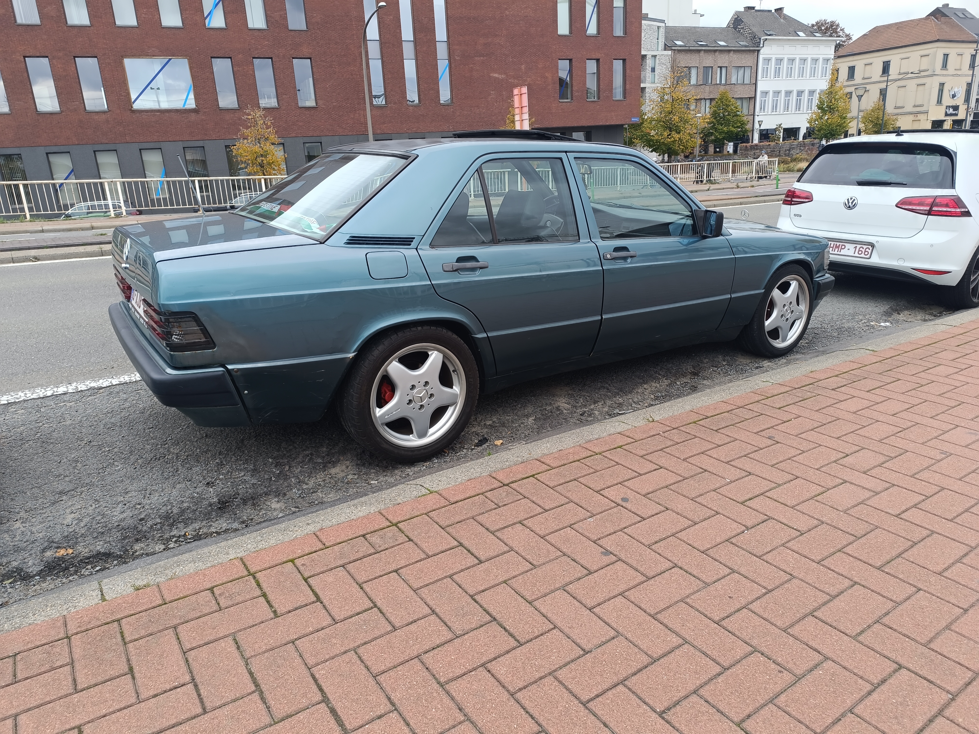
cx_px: 490
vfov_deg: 56.8
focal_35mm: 24
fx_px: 679
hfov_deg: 71.6
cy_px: 367
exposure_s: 1/116
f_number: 1.65
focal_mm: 6.14
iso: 50
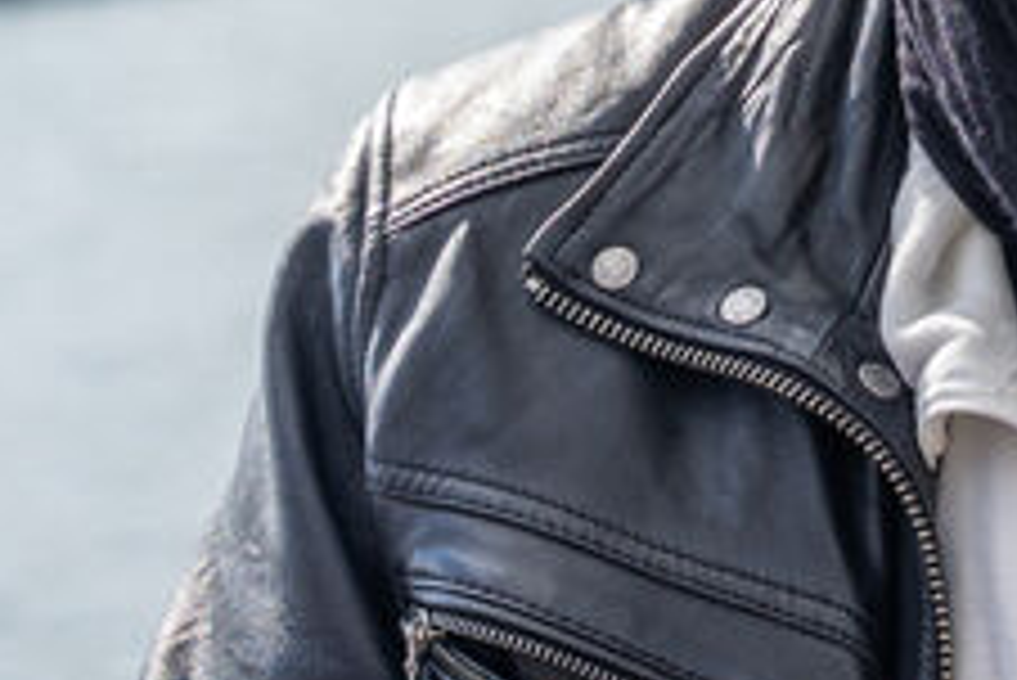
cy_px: -81
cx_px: 1638
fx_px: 7424
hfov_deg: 7.7
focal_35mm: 263
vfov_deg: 5.2
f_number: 4
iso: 160
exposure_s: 1/1000
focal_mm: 49.5
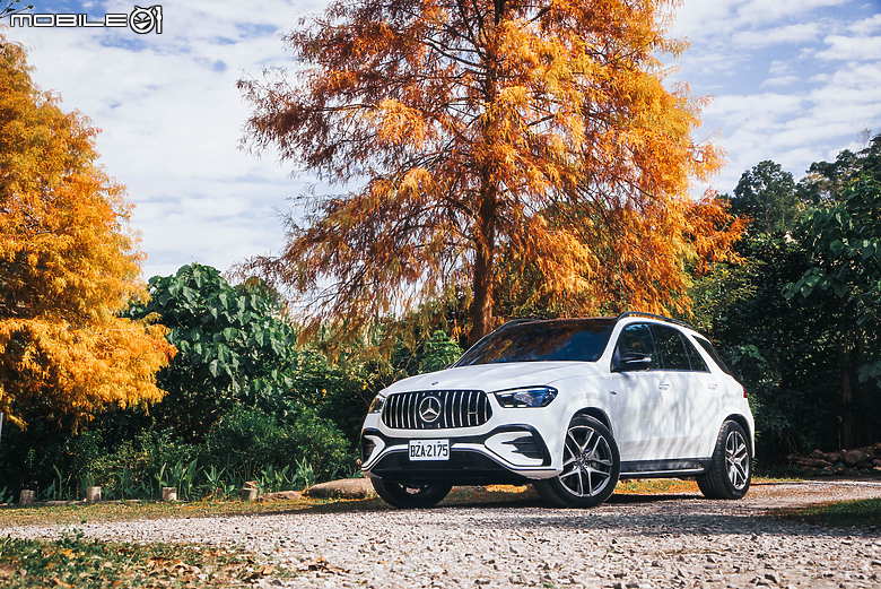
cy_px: 294
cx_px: 440
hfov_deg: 34.5
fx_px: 1420
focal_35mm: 58
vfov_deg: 23.4
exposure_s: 1/100
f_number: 5.6
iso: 400
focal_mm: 58
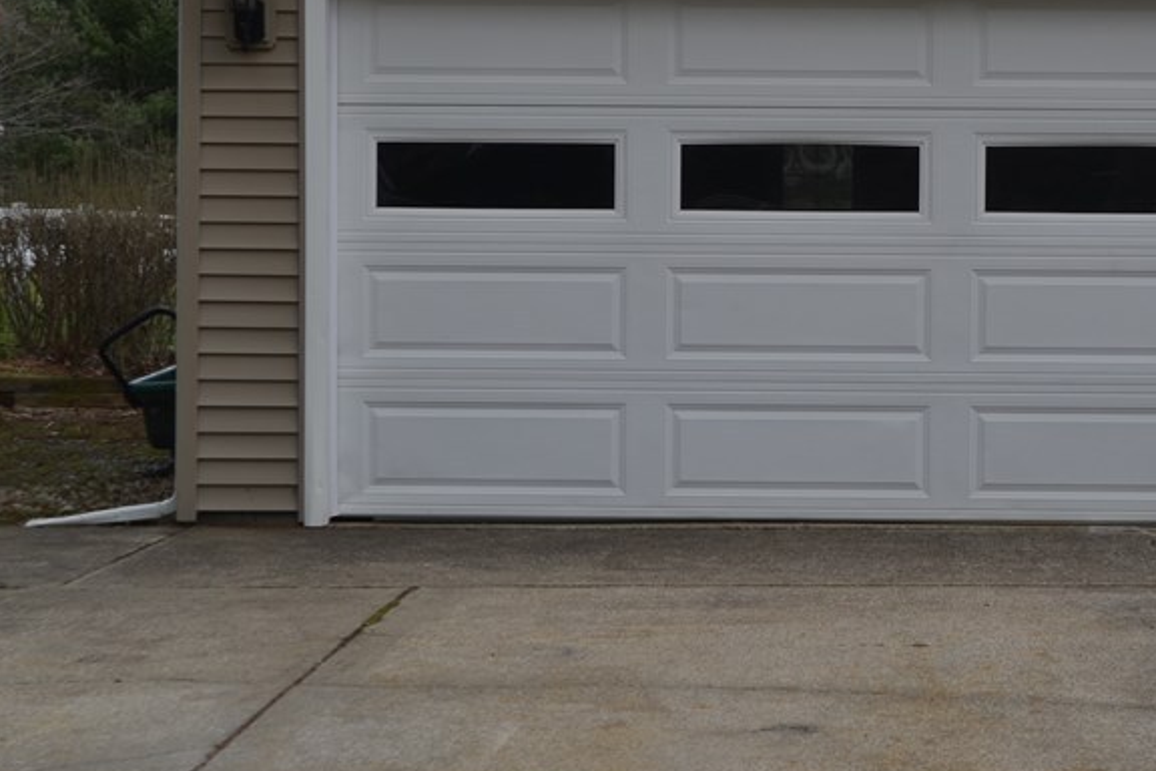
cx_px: 945
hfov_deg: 20.4
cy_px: 235
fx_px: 3177
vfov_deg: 13.8
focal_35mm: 99
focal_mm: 35
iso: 100
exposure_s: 1/200
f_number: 7.1
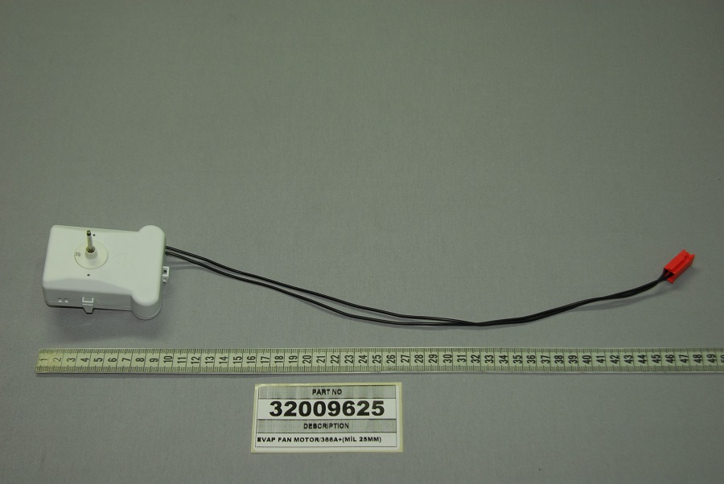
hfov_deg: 41.1
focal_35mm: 48
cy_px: 242
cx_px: 362
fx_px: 966
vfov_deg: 28.1
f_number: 3.5
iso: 200
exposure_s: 1/80
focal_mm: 32
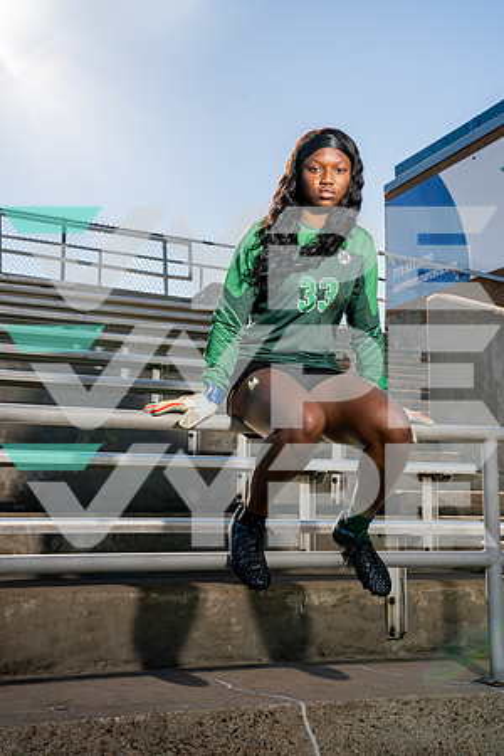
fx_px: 1008
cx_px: 252
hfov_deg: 28.1
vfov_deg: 41.1
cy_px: 378
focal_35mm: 48
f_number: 8
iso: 100
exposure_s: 1/250
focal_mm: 48
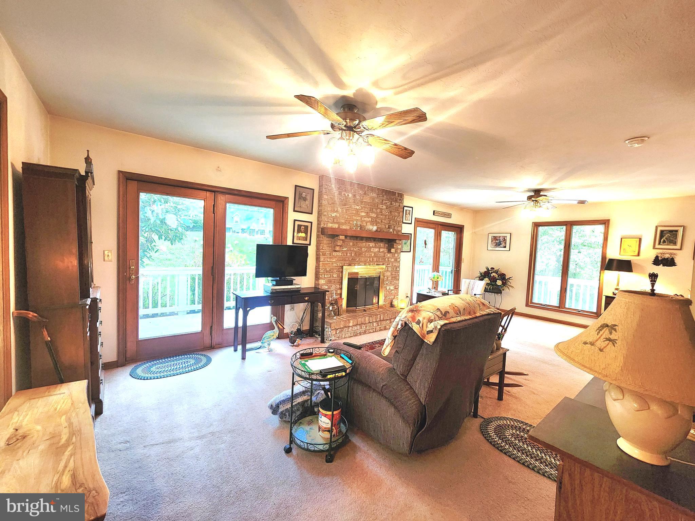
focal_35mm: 13
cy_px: 260
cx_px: 348
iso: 320
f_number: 2.2
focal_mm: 2.2
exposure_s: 1/40
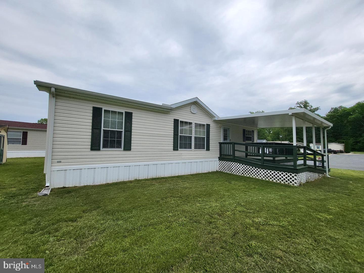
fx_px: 137
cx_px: 182
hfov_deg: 106.2
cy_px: 136
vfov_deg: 89.9
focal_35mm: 13
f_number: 2.2
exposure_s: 1/236
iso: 32
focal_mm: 1.74
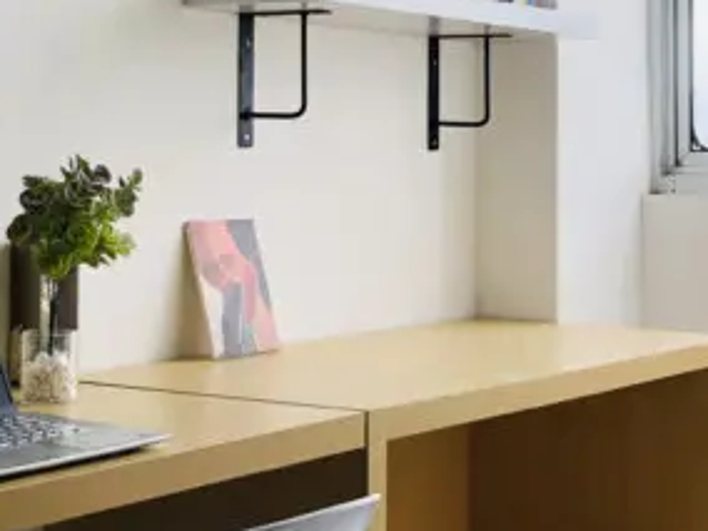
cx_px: 339
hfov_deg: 24.7
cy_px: 65
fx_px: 1616
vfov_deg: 18.4
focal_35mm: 79
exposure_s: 1/176
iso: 20
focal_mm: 4
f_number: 1.8
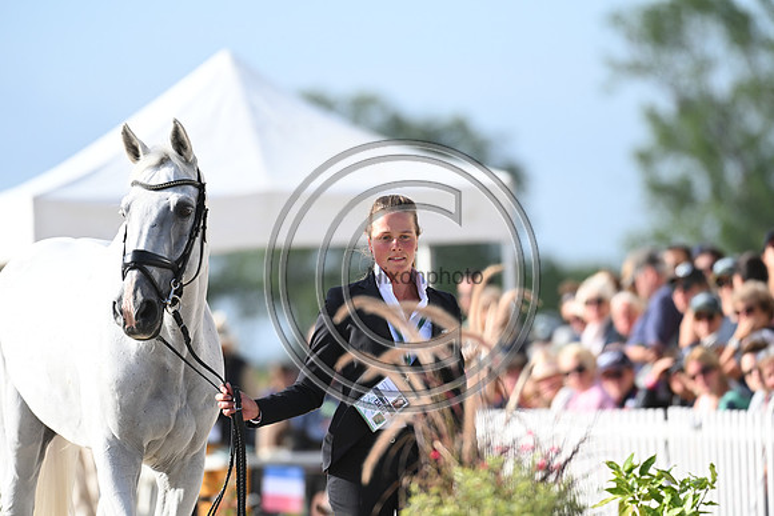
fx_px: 8602
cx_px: 387
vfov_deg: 3.4
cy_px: 258
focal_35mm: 400
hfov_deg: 5.2
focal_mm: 400
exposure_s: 1/1600
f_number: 5
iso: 640
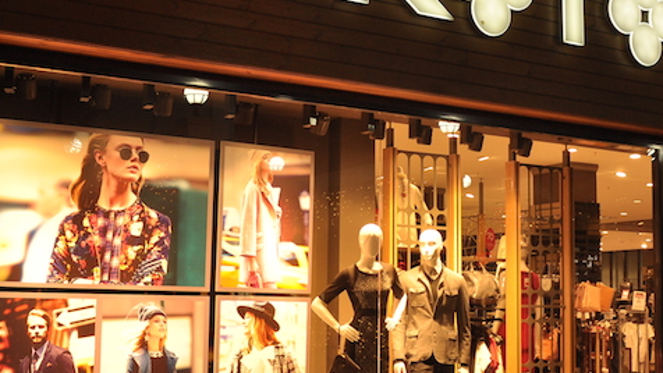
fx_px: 1020
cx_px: 368
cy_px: 214
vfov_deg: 20.7
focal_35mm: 58
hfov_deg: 36.0
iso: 400
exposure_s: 1/60
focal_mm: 22
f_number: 4.5
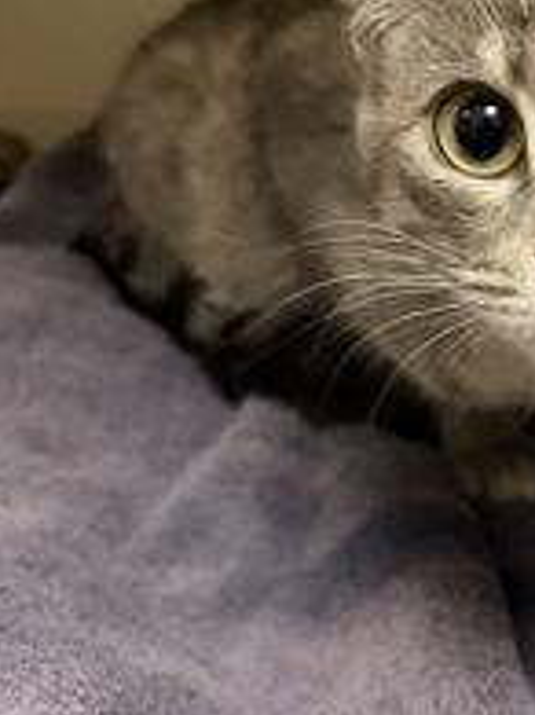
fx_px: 1155
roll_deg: -4.2
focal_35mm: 56
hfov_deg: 24.6
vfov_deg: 34.2
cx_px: 562
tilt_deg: -20.6
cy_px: 268
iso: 800
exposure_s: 1/30
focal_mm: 5.96
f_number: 1.6
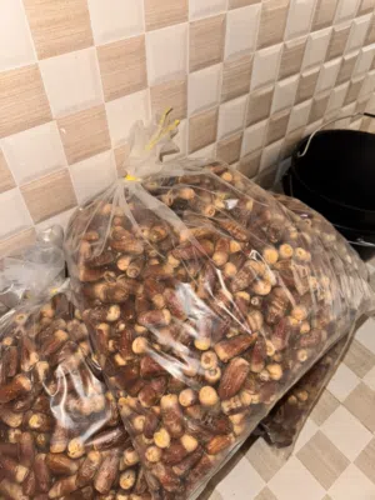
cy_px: 250
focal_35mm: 24
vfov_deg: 71.6
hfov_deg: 56.8
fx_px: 347
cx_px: 188
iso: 100
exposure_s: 1/16
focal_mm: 6.76
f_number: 1.78
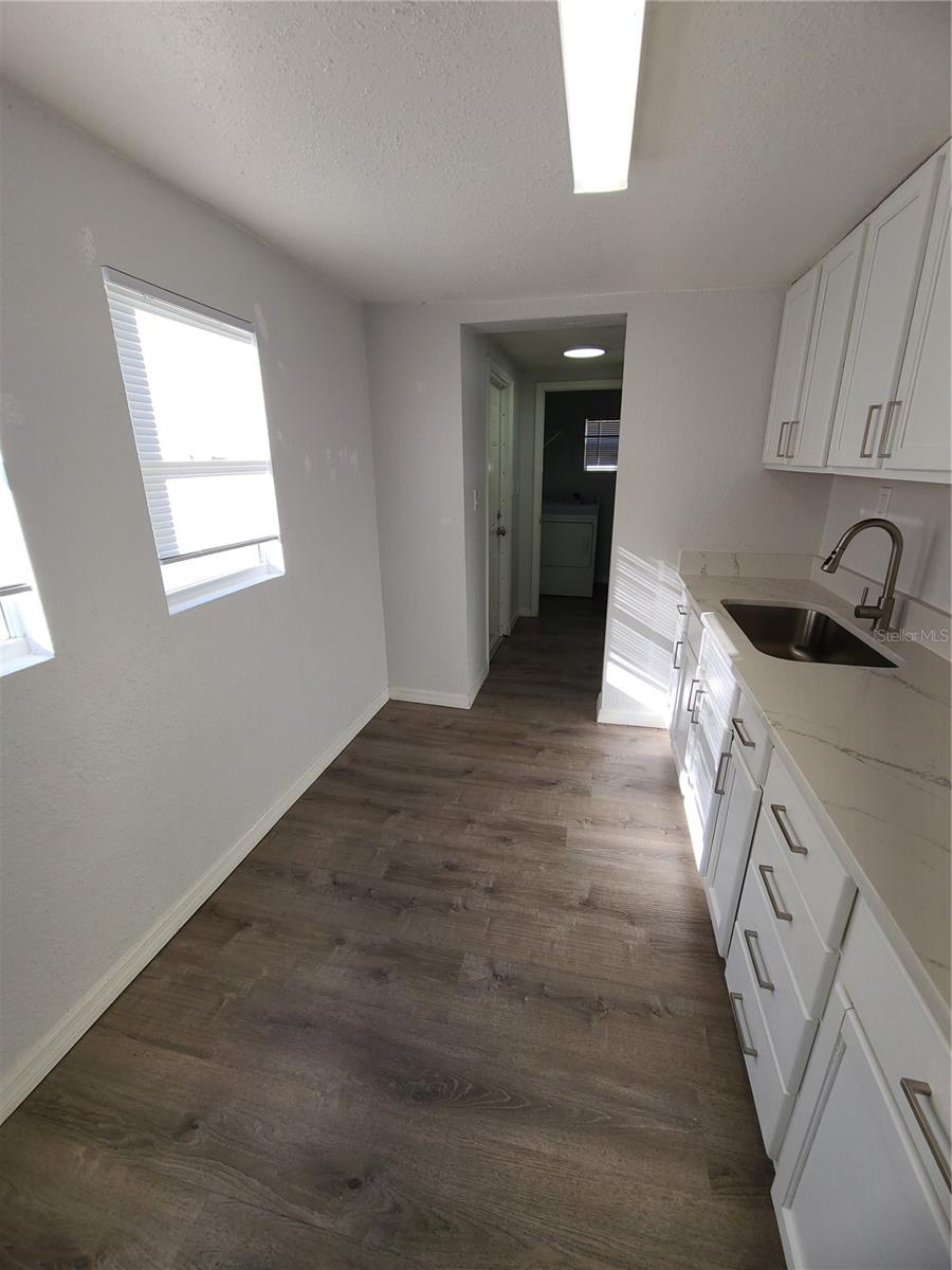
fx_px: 477
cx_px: 476
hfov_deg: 89.9
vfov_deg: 106.2
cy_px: 635
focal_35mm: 13
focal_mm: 2.2
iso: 50
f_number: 2.2
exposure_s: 1/234
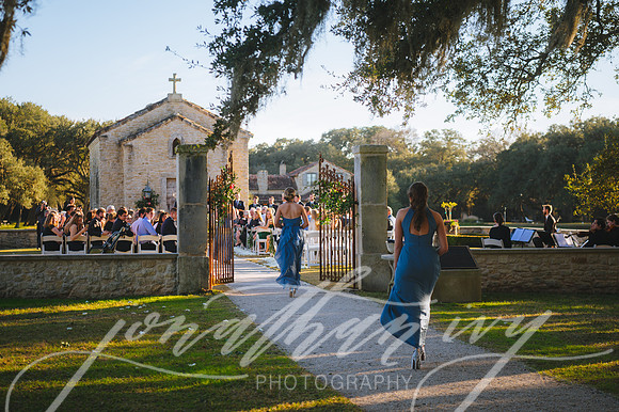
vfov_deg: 19.4
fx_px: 1203
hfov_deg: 28.9
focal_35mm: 70
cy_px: 206
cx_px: 310
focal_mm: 70
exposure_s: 1/400
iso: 100
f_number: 2.8
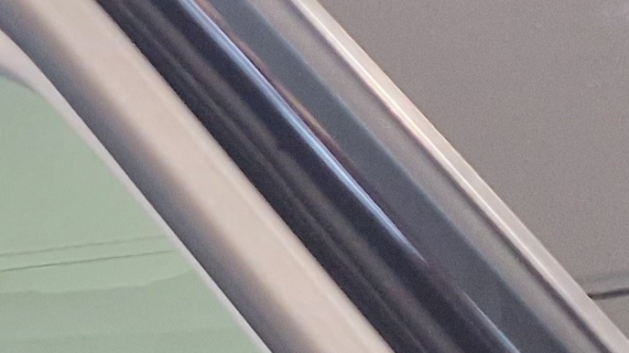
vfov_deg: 6.8
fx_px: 2434
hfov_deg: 13.0
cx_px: -580
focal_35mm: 146
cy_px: 1307
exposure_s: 1/50
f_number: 1.8
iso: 640
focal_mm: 5.4
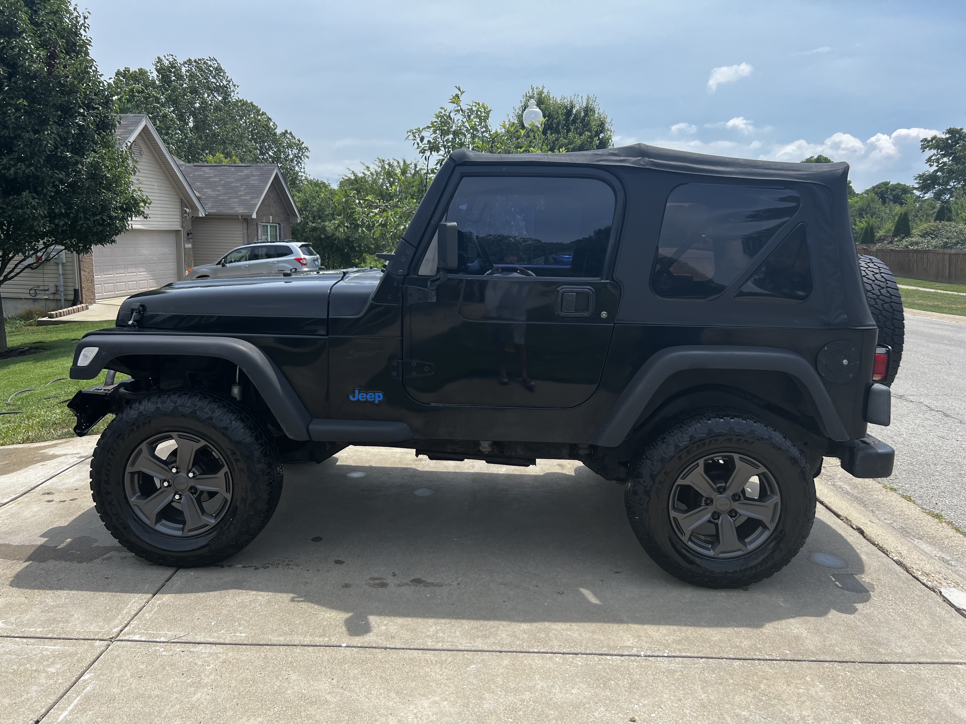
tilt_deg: -6.4
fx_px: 726
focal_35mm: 26
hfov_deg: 67.3
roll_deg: -2.1
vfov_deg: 53.1
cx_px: 483
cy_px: 362
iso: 50
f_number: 1.5
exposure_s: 1/2208
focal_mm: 5.7
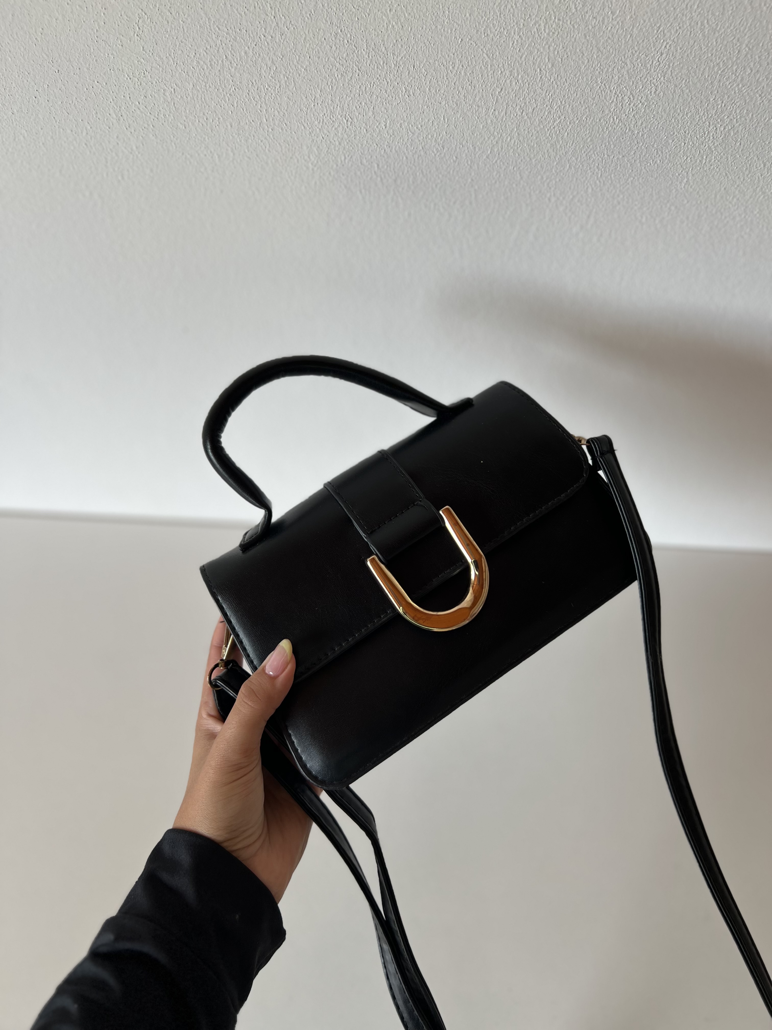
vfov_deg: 67.3
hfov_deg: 53.1
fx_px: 773
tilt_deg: -52.7
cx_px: 386
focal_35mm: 26
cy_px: 515
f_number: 1.5
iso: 40
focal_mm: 5.7
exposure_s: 1/203
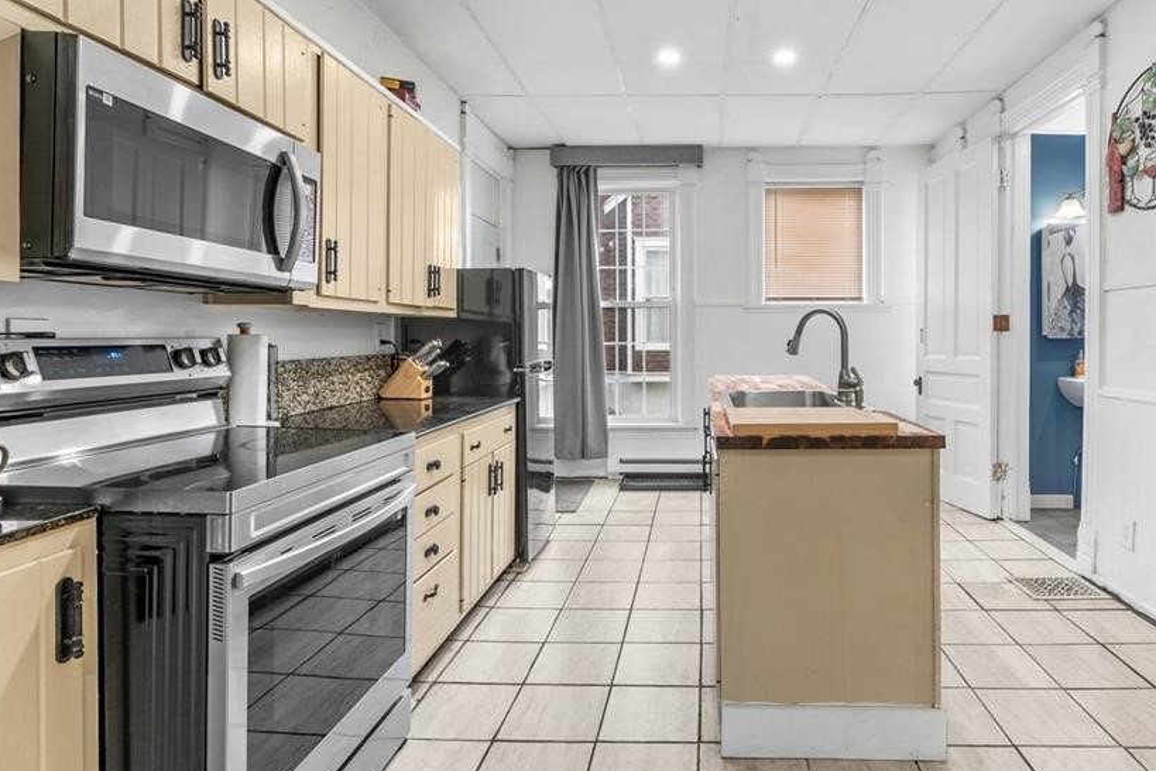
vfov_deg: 61.8
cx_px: 683
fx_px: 642
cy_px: 347
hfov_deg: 83.1
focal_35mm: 20
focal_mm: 16
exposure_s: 1/2
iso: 400
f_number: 11
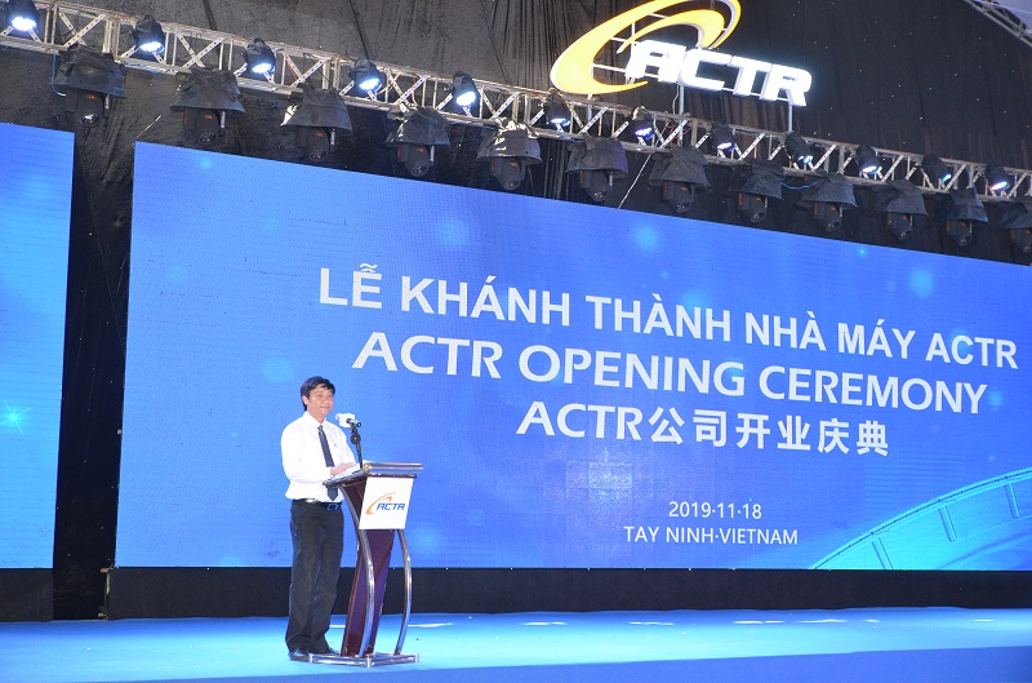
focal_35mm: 52
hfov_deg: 37.9
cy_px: 342
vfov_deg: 25.6
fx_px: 1501
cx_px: 516
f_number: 5.6
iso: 1600
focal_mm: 35
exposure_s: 1/160
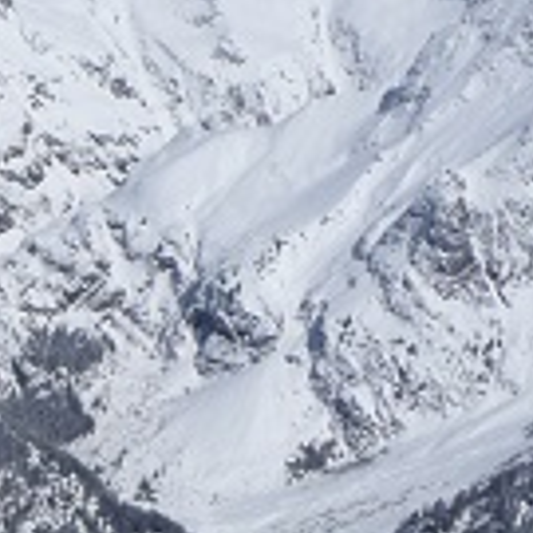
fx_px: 2404
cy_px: 653
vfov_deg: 12.3
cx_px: -695
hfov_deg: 10.9
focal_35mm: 138
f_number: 8
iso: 100
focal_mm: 5
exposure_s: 1/1000
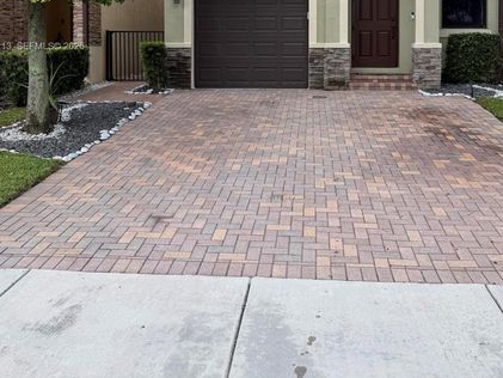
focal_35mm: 38
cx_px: 260
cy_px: 47
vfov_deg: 35.8
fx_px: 552
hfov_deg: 49.0
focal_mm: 6.76
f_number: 1.78
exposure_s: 1/445
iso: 80
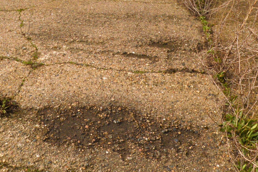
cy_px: -112
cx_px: 89
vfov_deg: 21.0
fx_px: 358
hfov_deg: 39.2
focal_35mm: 50
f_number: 11
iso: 100
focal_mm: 10
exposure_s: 1/200
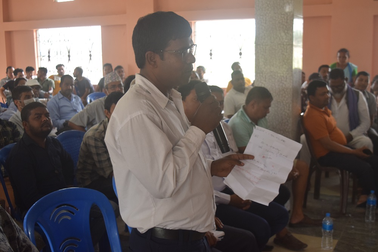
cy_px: 126
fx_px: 488
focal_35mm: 46
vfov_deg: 29.0
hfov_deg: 42.3
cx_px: 189
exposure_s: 1/125
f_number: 5.6
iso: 800
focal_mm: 31
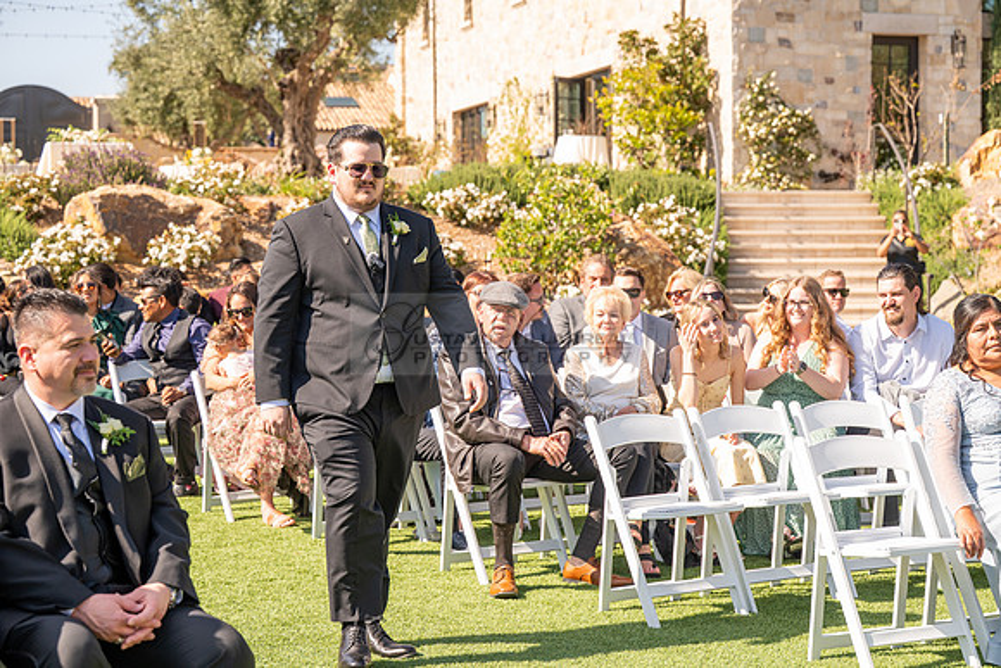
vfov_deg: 19.5
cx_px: 500
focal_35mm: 70
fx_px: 1947
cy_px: 334
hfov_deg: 28.8
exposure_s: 1/800
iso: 200
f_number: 4.5
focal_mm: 70
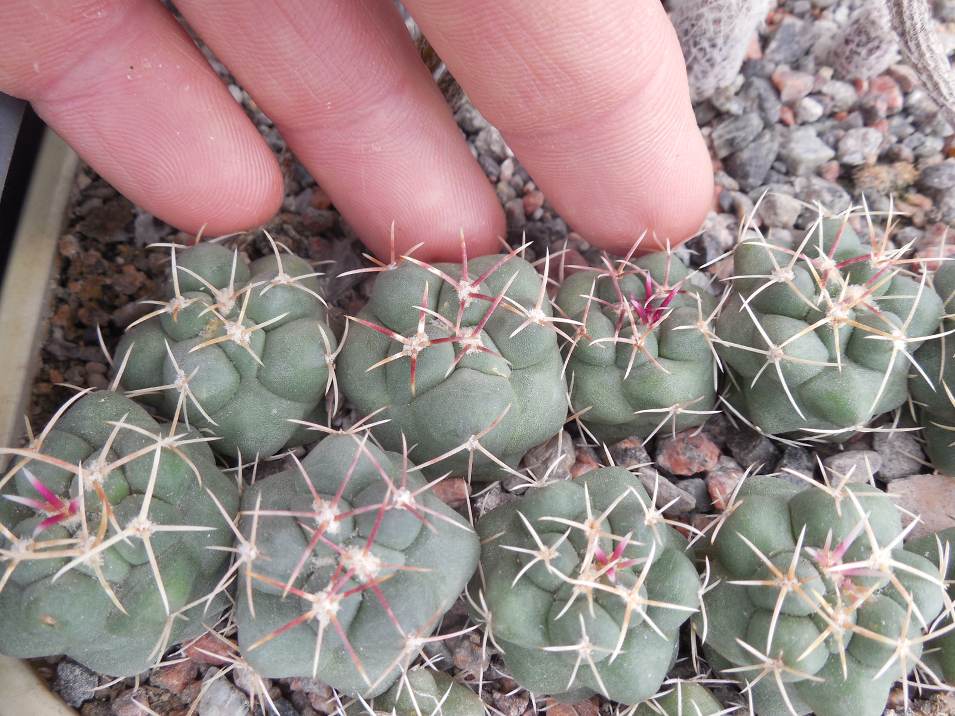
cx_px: 478
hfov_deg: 58.4
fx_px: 855
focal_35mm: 31
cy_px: 358
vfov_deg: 45.4
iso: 125
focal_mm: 5.6
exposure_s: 1/80
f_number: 3.6
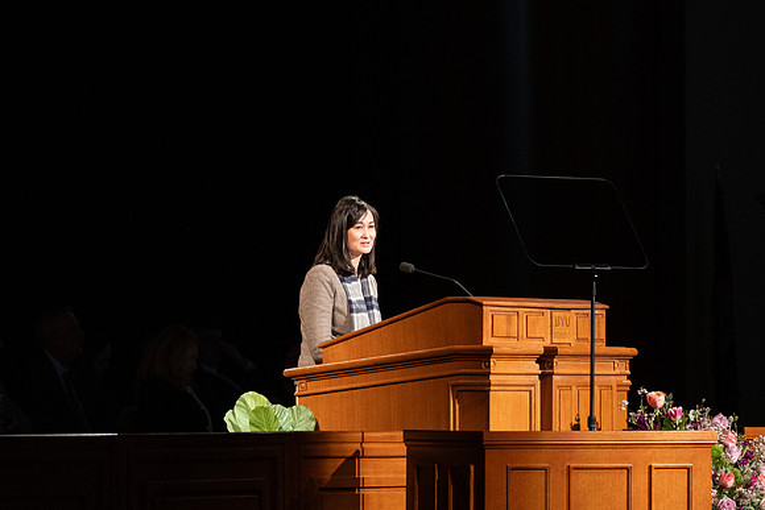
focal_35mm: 287
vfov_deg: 4.8
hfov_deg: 7.2
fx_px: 6110
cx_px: 356
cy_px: 240
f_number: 3.5
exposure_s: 1/250
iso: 3200
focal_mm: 200
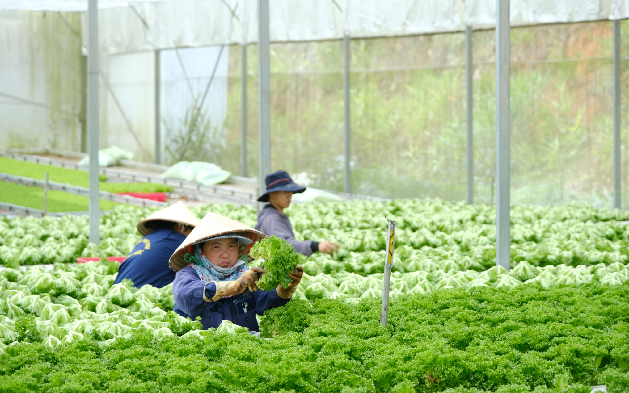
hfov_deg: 17.0
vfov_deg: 10.7
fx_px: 2109
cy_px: 194
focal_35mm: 123
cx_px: 315
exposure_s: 1/80
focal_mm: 80
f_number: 4
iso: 200
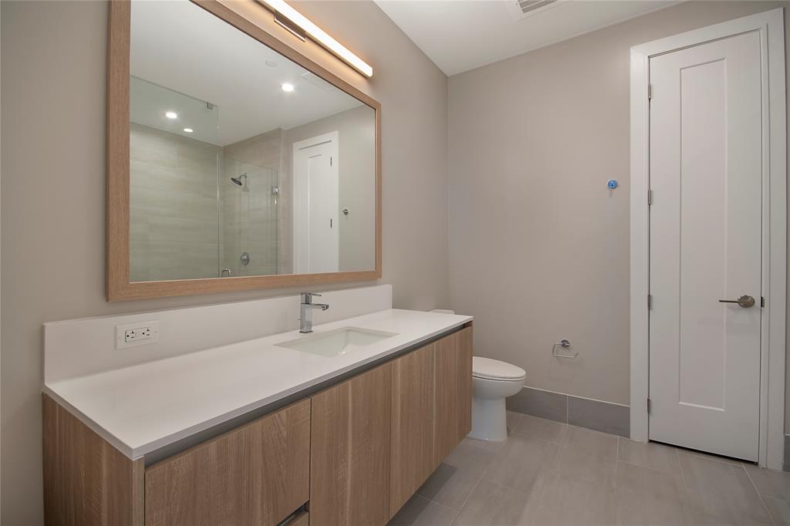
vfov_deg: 77.3
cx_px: 395
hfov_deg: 100.4
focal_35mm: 15
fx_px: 329
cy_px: 263
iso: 100
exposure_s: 1/25
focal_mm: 10
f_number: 8
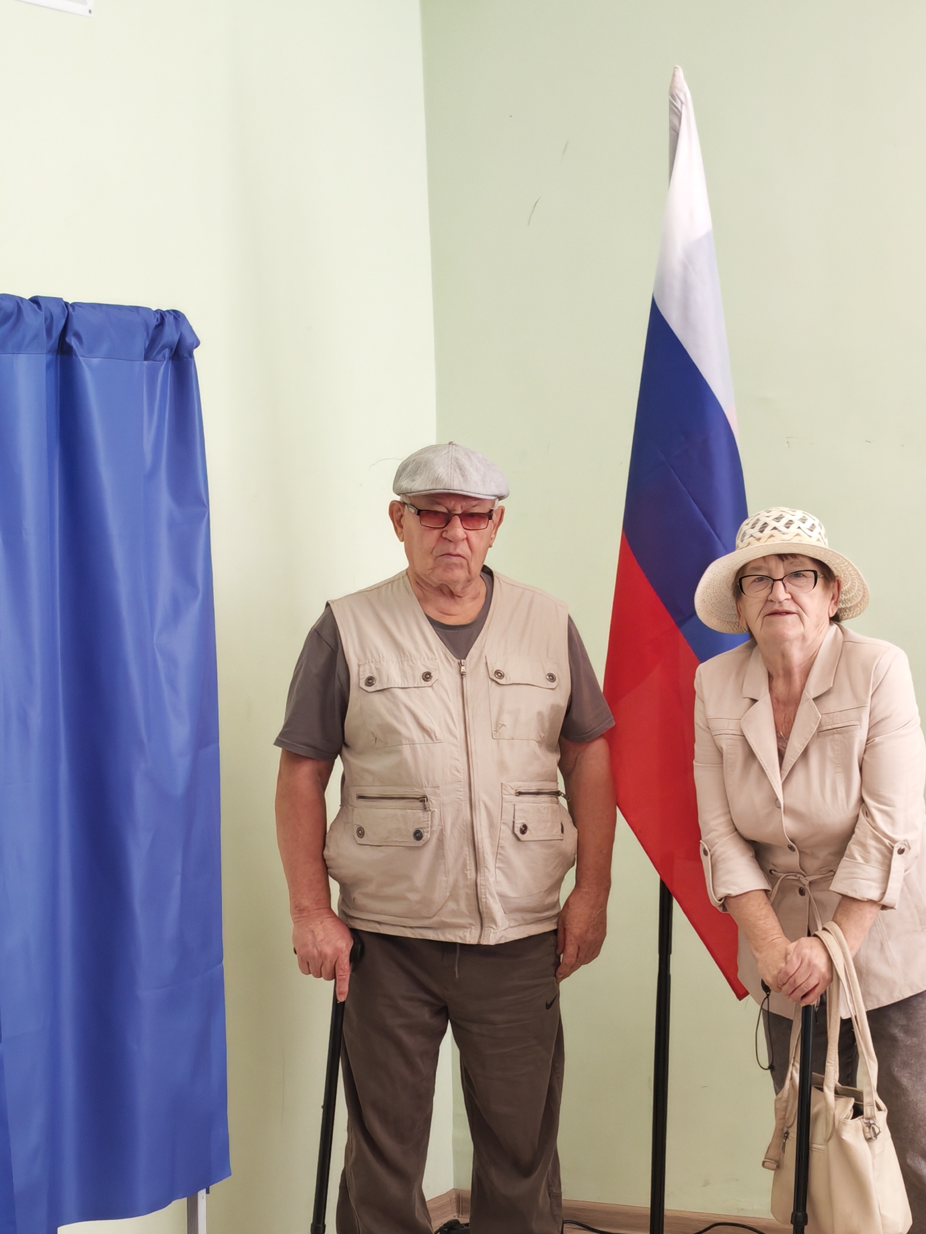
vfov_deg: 21.3
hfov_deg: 16.0
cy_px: 712
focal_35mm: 92
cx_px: 643
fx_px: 3281
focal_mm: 6.12
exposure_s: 1/100
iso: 400
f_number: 1.9
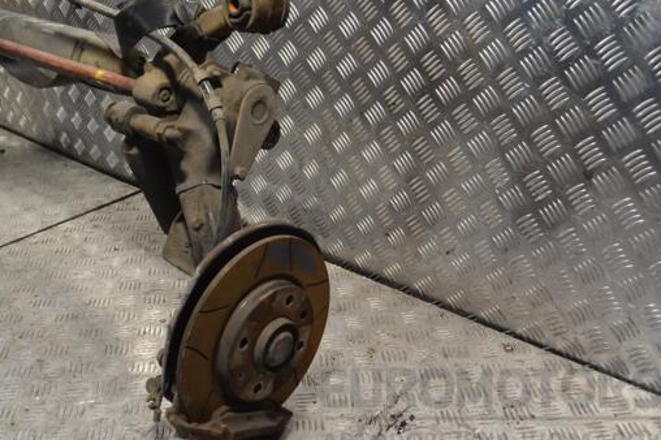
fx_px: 716
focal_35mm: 39
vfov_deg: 34.2
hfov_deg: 49.5
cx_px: 297
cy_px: 215
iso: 400
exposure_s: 1/125
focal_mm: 22
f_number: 5.6
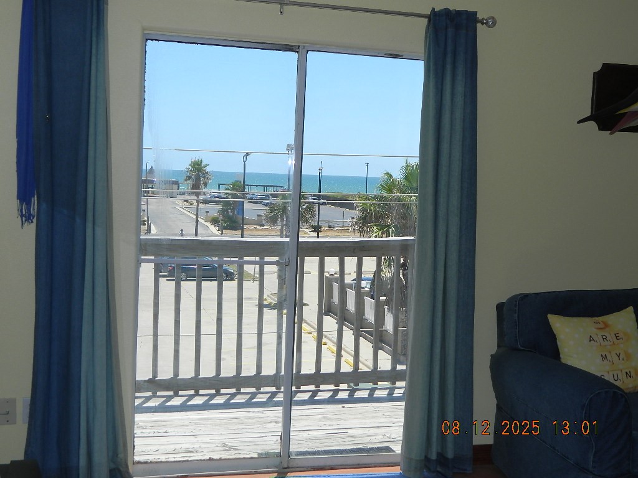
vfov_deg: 30.9
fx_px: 866
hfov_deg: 40.4
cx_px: 319
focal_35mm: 47
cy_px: 239
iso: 80
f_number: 3.6
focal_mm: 8.4
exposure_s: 1/500
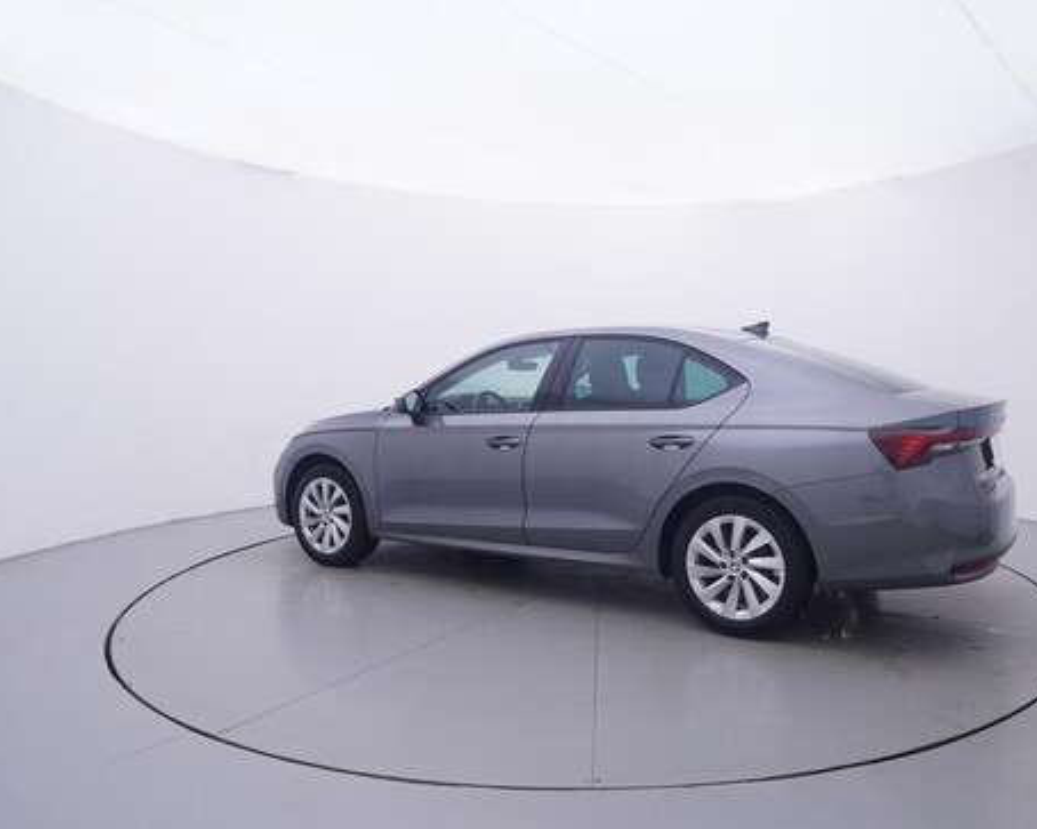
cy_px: 417
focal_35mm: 26
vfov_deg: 55.7
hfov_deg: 66.4
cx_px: 616
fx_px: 785
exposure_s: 1/80
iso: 200
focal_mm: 15
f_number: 5
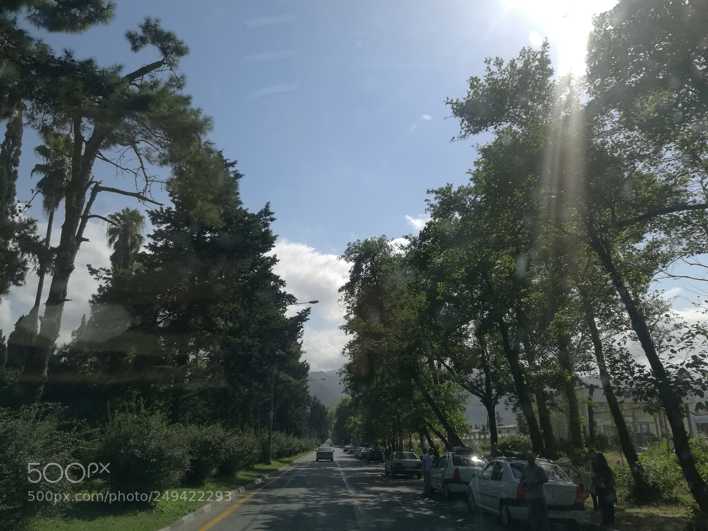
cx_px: 354
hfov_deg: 65.3
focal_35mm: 27
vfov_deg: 51.4
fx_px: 552
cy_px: 266
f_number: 2
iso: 50
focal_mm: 4.04
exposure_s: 1/2137
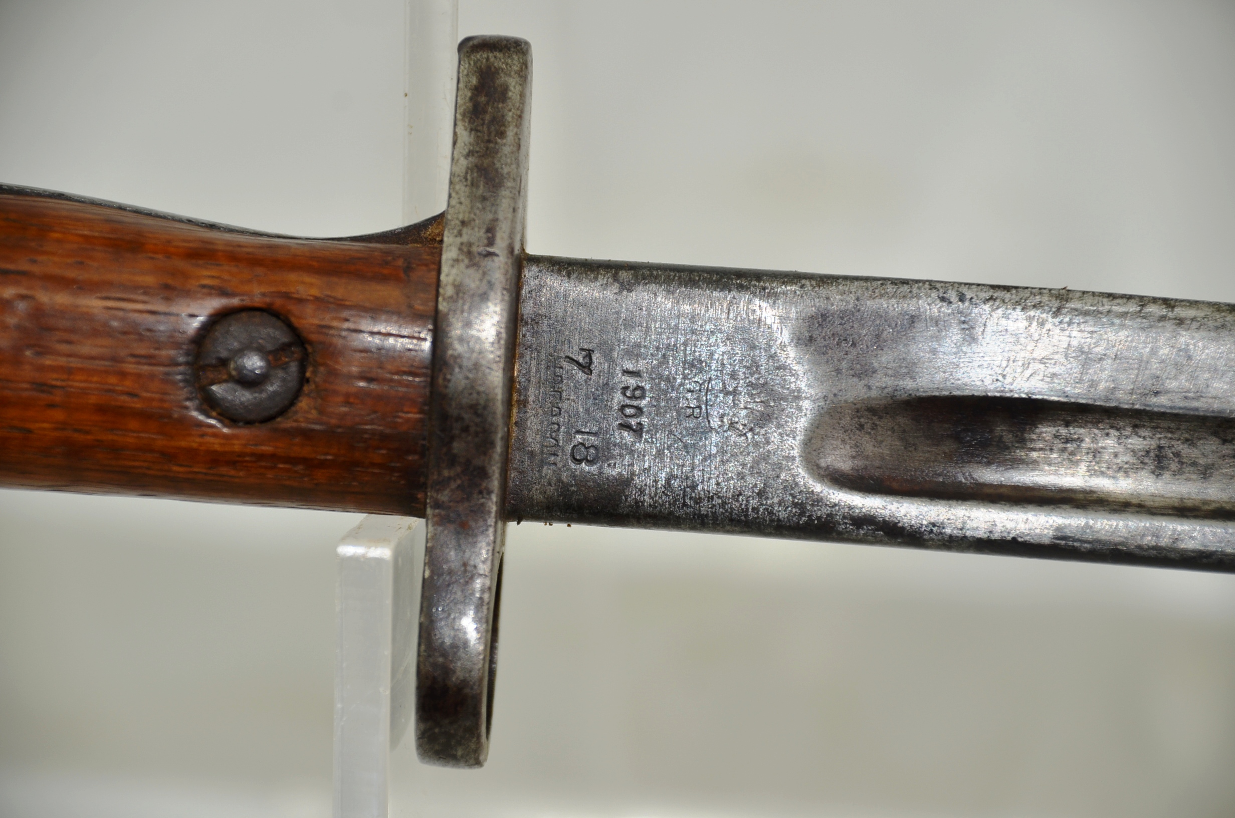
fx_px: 6932
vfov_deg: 6.8
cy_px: 409
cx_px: 618
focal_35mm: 202
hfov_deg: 10.2
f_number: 5.6
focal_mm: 135
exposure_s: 1/250
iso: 200
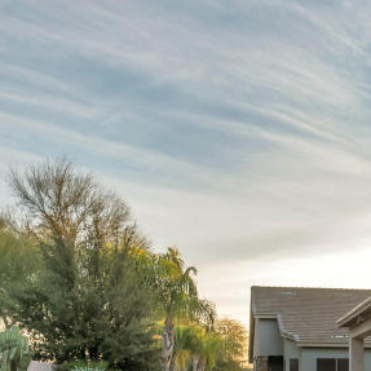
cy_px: 412
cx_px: 363
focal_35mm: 51
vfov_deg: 29.9
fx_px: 618
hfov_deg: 31.1
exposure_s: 1/125
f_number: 6.3
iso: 200
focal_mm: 15
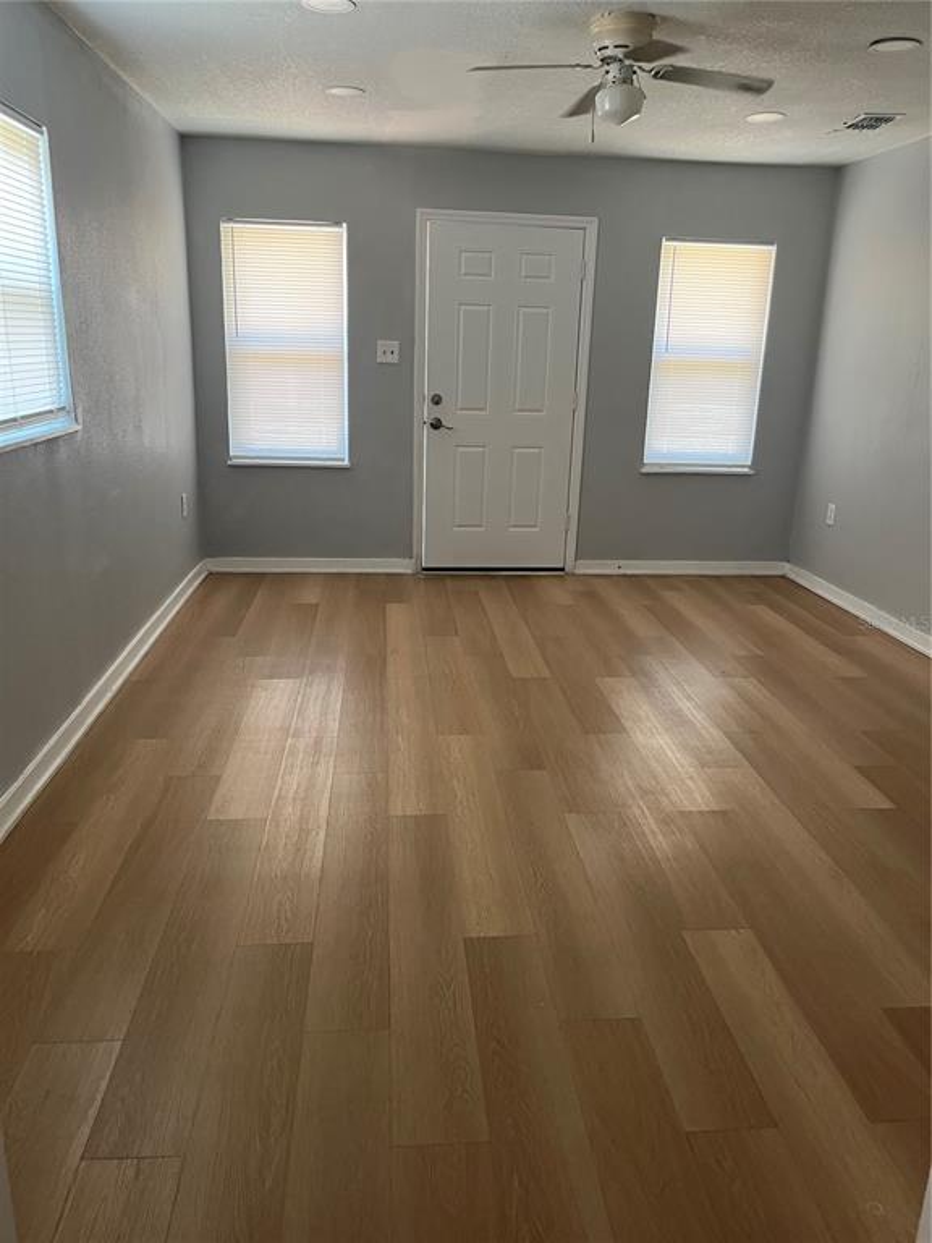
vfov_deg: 67.3
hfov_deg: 53.1
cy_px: 622
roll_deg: -1.4
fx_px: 933
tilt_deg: -14.5
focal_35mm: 26
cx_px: 466
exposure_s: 1/60
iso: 160
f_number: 1.6
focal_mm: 5.1
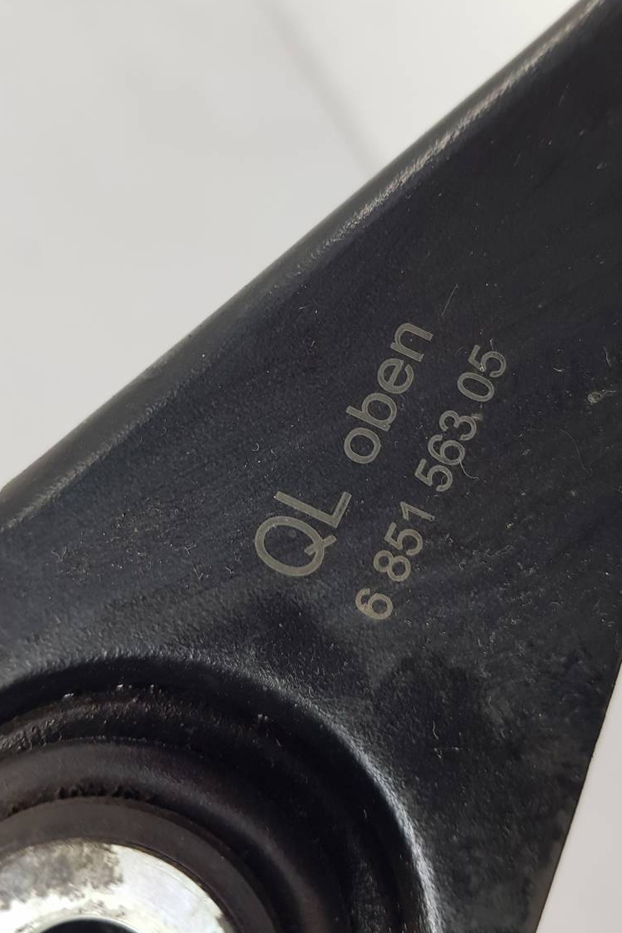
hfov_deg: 39.9
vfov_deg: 57.2
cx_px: 352
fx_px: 855
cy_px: 439
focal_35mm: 33
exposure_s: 1/100
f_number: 1.7
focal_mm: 4.2
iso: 100
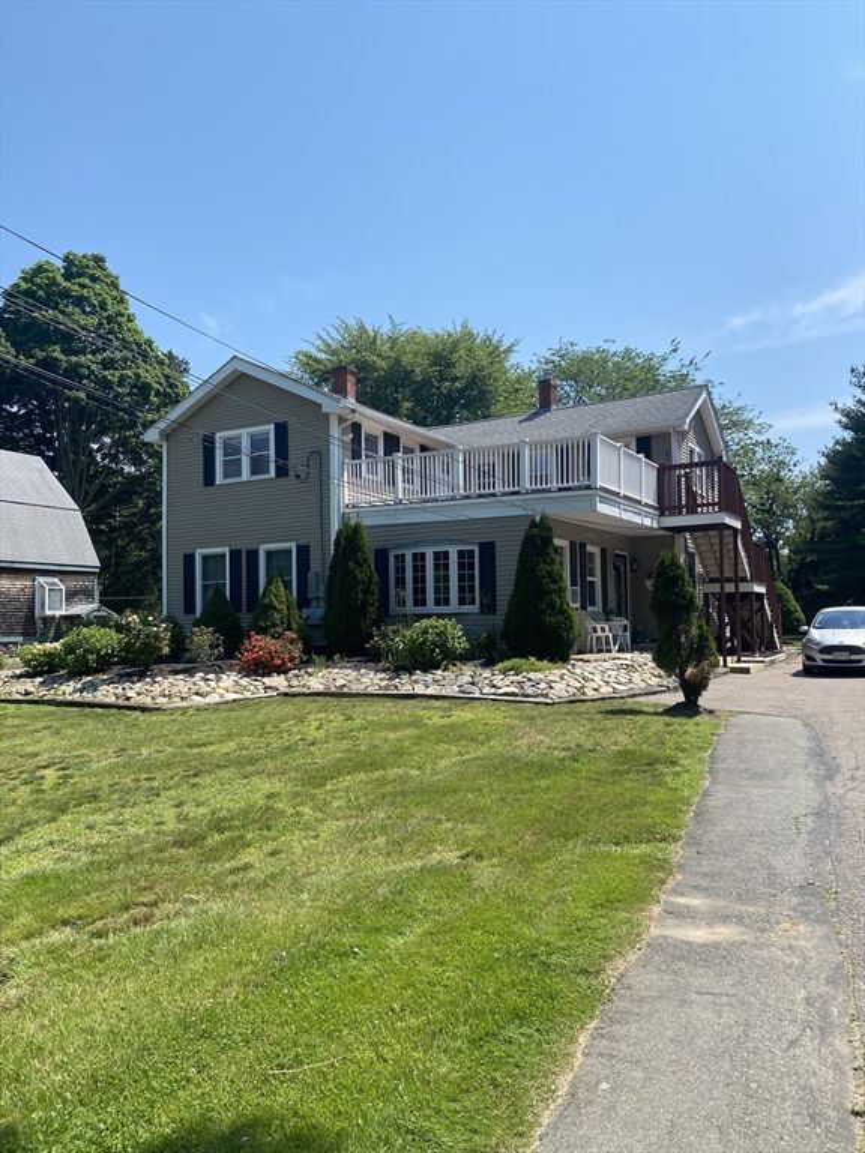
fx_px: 866
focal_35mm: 26
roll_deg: +0.8
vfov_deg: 67.3
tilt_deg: +3.5
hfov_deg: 53.1
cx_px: 432
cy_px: 576
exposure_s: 1/2817
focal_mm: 4.25
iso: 32
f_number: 1.8
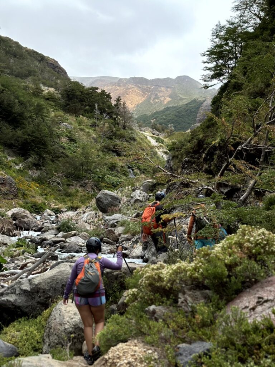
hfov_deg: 30.3
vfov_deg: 39.7
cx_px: 138
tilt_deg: +6.7
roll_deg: +1.0
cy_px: 184
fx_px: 508
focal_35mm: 48
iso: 80
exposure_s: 1/5556
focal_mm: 6.86
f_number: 1.78
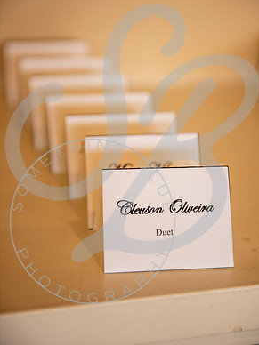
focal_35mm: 78
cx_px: 133
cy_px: 154
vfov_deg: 25.0
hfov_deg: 18.9
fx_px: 778
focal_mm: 70
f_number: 2.8
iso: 250
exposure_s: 1/160
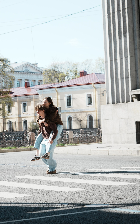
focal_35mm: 97
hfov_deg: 13.5
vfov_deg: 21.4
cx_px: 49
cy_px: 101
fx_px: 592
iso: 320
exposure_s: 1/800
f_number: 5.6
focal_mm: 70
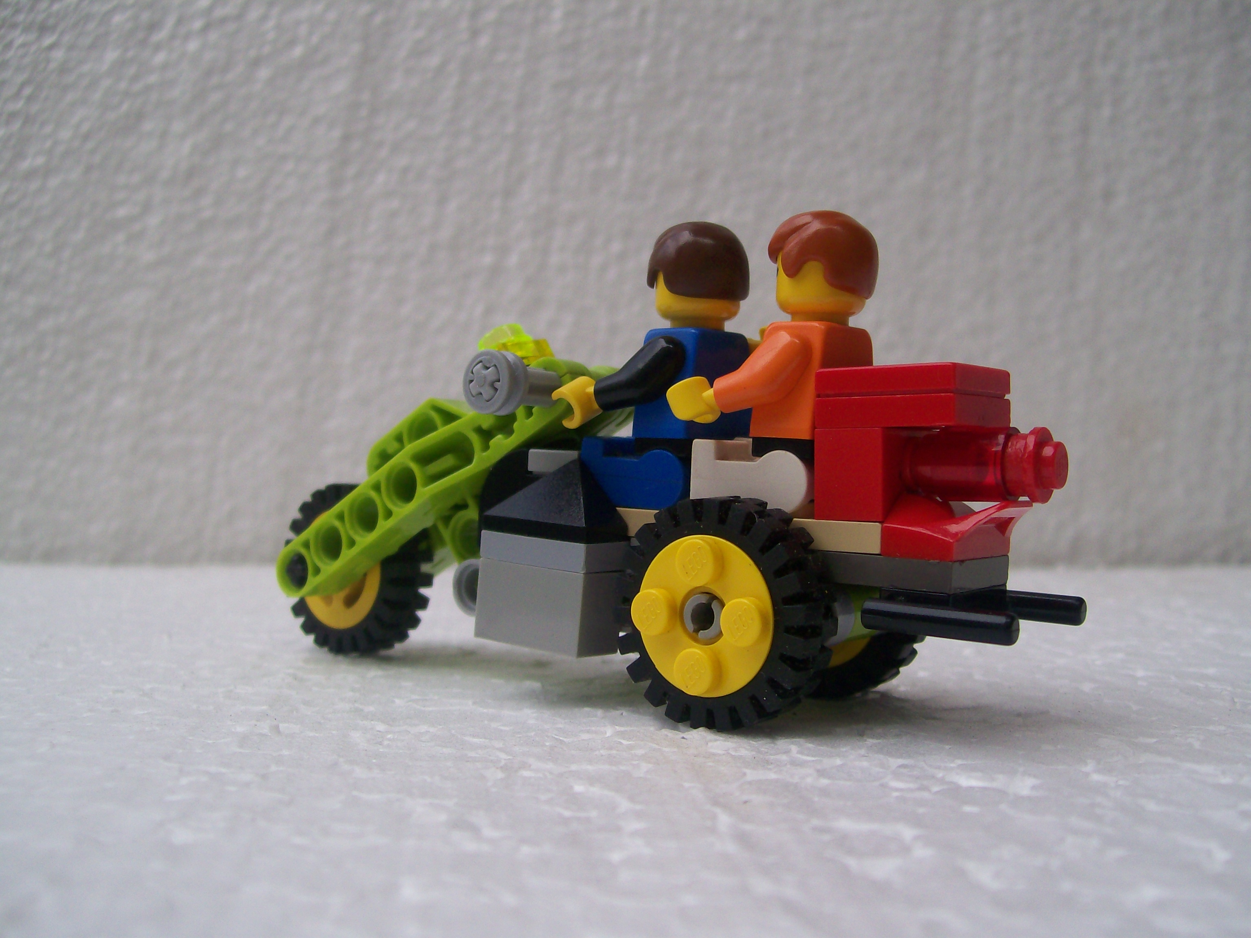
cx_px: 626
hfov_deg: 51.4
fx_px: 1301
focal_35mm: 36
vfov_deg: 39.7
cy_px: 469
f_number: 2.7
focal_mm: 6
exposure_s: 1/574
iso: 80
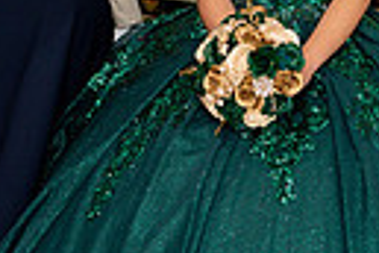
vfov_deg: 7.4
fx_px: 1947
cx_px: 288
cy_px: 63
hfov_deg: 11.1
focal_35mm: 185
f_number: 2.8
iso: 800
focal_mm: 41
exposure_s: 1/250
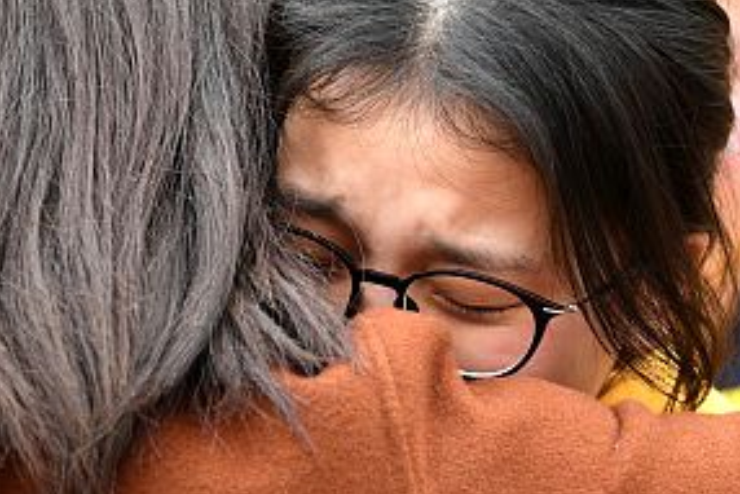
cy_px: 313
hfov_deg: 4.5
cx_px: 290
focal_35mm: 461
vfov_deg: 3.0
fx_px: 9480
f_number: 2.8
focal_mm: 110
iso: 100
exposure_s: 1/160
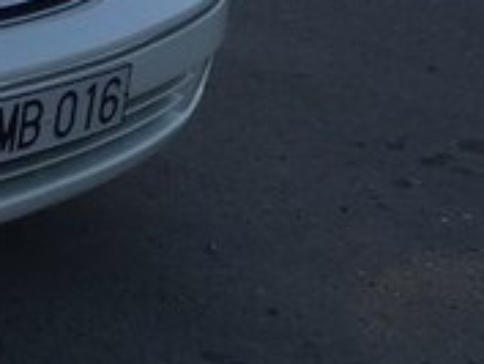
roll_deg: -3.6
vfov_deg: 13.1
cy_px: -146
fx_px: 1511
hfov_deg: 15.6
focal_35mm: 108
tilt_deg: -9.3
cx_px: -383
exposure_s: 1/120
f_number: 2.2
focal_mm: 4.15
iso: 32
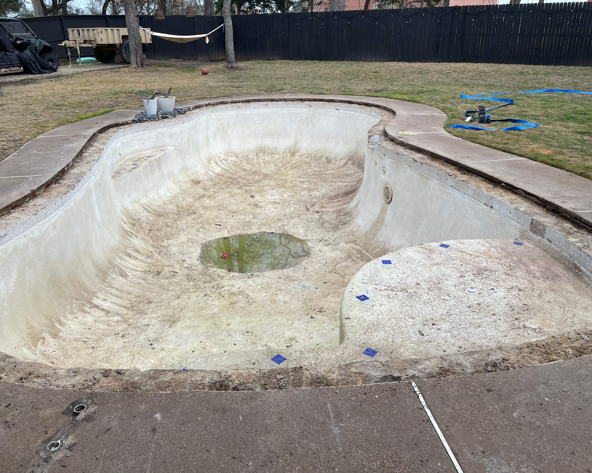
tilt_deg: -22.1
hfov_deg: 62.1
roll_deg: +1.8
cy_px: 238
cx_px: 268
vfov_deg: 51.5
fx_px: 491
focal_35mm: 28
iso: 40
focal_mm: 4.2
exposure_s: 1/121
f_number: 1.6
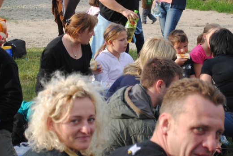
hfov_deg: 15.7
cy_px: 7
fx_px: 842
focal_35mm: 130
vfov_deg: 10.5
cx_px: 61
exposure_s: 1/125
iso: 100
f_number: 5.6
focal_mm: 44
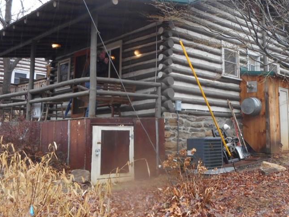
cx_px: 172
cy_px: 86
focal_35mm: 40
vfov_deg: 35.8
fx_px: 334
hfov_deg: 46.6
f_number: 3.7
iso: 160
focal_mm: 4.5
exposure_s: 1/30
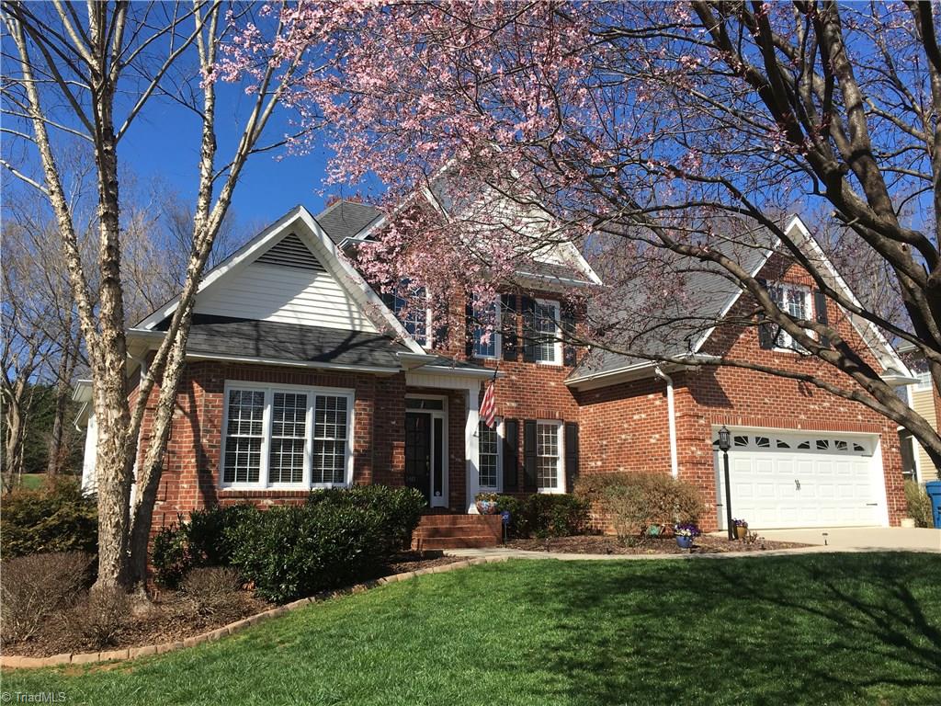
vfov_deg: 48.2
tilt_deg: +10.9
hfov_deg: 61.7
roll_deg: -0.2
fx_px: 788
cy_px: 353
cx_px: 470
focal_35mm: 29
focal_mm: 4.15
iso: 25
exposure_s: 1/1304
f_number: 2.2
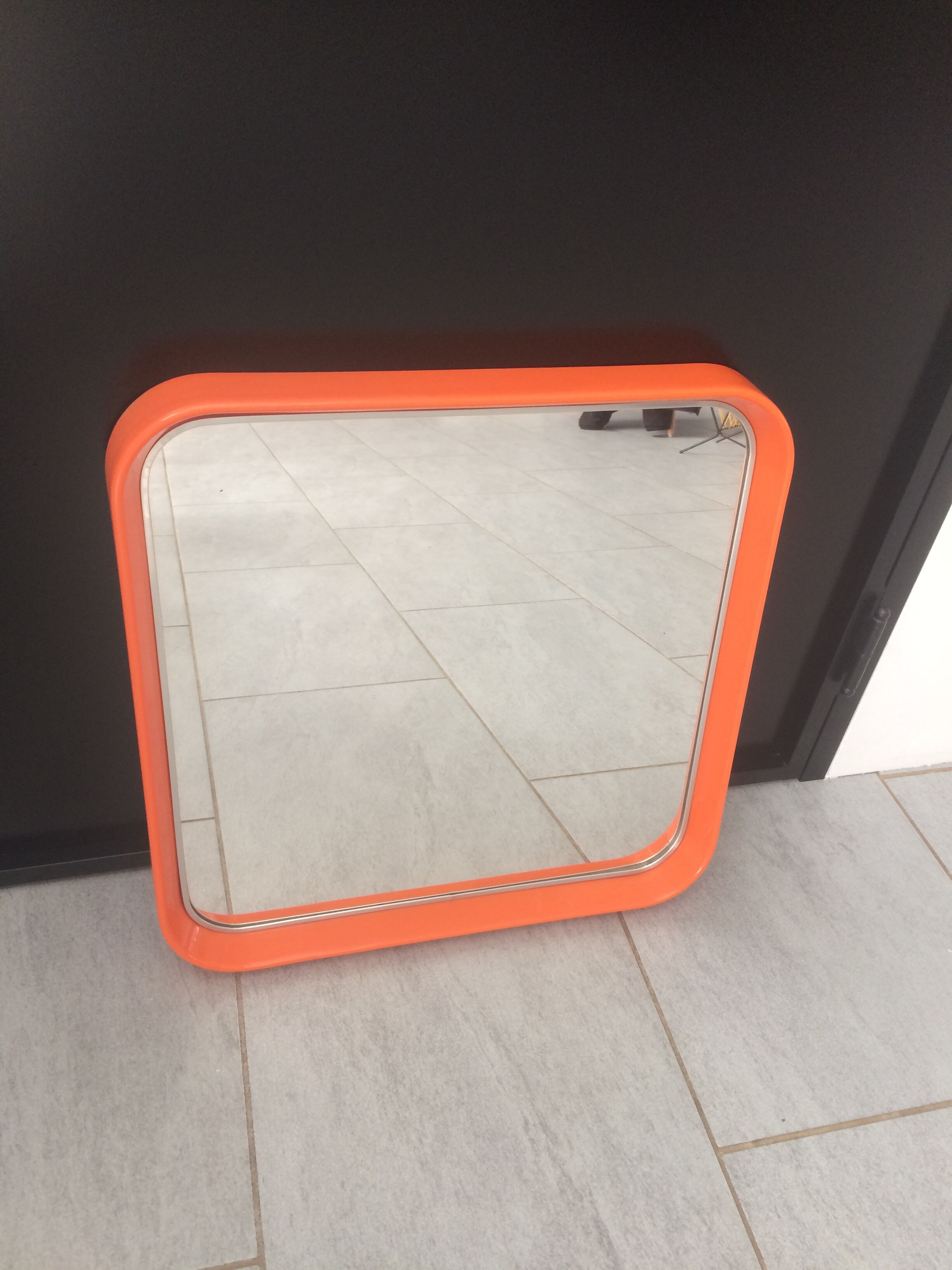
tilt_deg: -40.2
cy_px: 635
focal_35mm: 29
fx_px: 1063
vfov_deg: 61.7
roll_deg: -7.1
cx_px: 476
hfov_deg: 48.2
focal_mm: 4.15
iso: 50
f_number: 2.2
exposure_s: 1/33
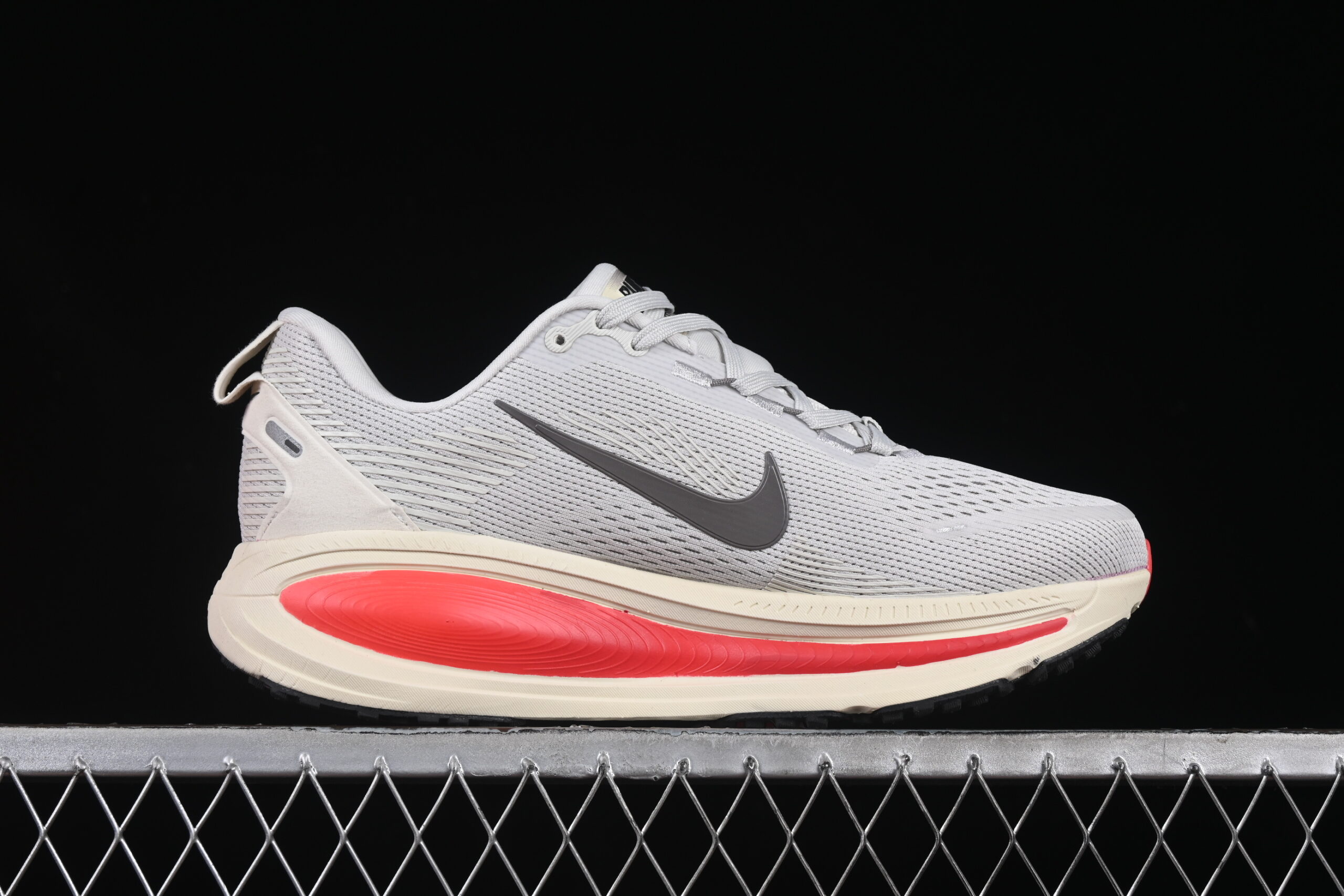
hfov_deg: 27.0
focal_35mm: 75
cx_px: 672
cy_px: 448
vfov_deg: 18.2
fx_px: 2800
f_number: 8
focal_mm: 50
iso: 160
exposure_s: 1/80
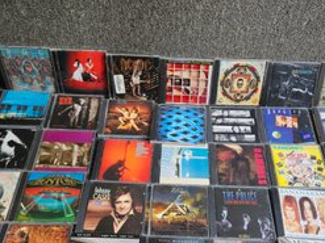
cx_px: 173
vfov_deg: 43.6
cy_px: 160
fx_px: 300
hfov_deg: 56.8
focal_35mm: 32
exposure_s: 1/120
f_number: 1.8
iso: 320
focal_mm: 5.4
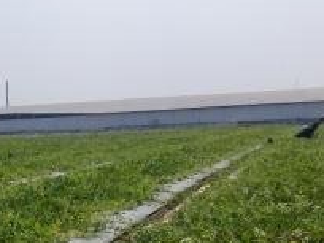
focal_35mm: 68
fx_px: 636
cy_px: 224
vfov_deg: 21.1
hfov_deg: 27.6
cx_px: 35
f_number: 2.2
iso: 50
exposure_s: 1/1835
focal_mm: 3.3
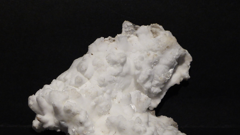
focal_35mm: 76
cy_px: 87
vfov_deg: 15.9
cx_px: 121
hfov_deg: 27.9
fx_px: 484
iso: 400
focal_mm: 11.7
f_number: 4.9
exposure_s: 1/40
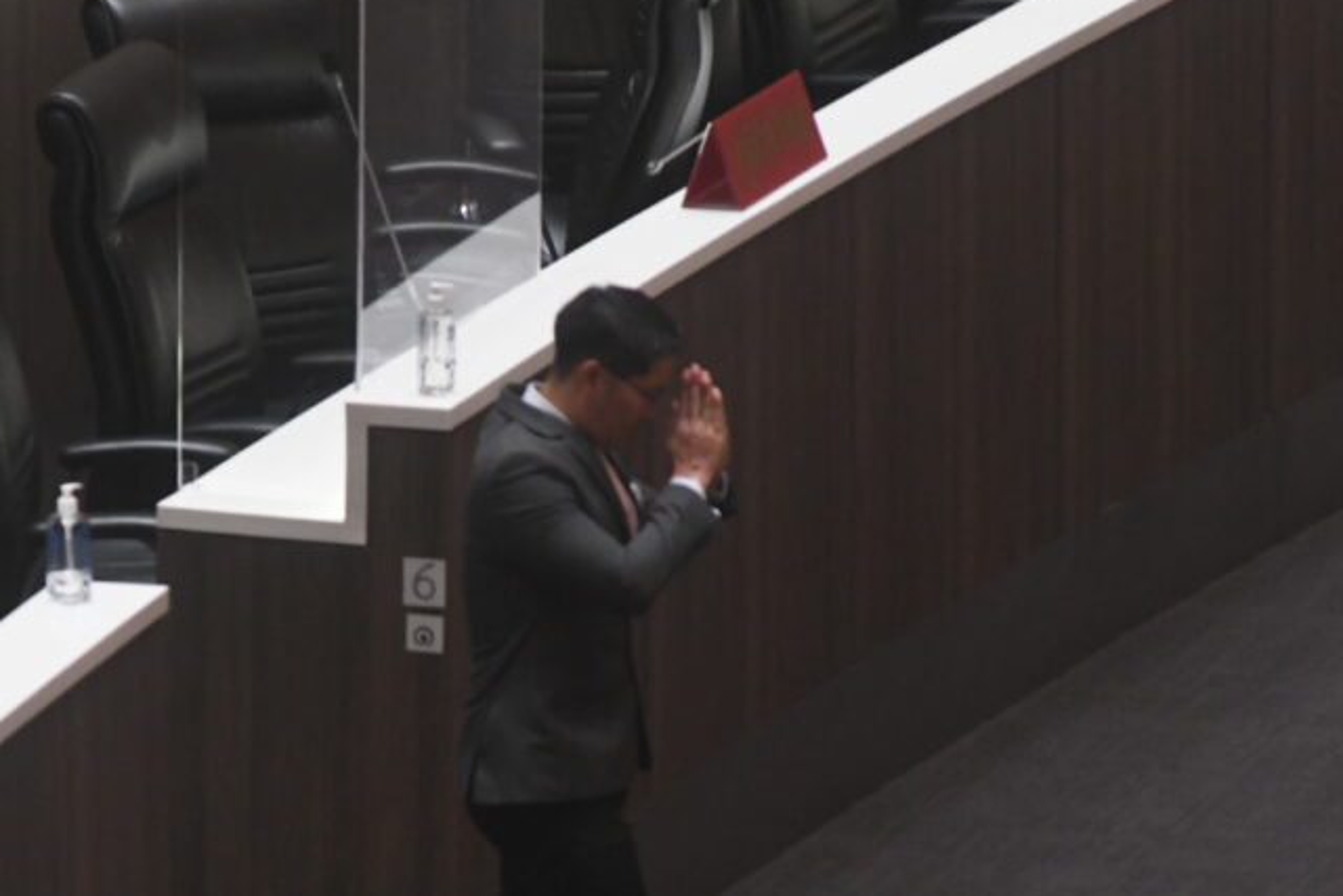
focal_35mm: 480
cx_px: 470
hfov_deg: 4.3
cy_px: 702
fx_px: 17910
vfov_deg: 2.9
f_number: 7.1
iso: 5000
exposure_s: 1/200
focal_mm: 200
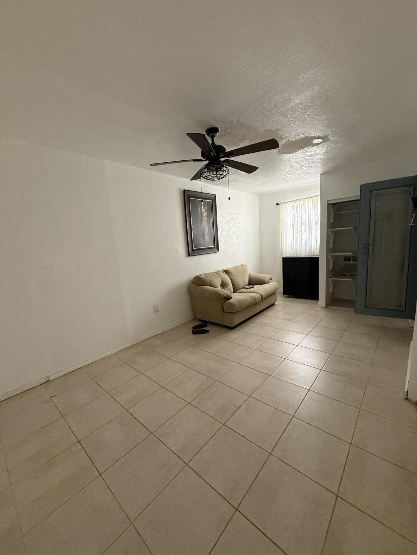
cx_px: 208
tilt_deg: -7.0
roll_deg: +2.9
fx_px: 225
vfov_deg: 102.1
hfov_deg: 85.7
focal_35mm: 14
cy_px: 278
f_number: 2.2
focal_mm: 2.22
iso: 400
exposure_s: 1/60
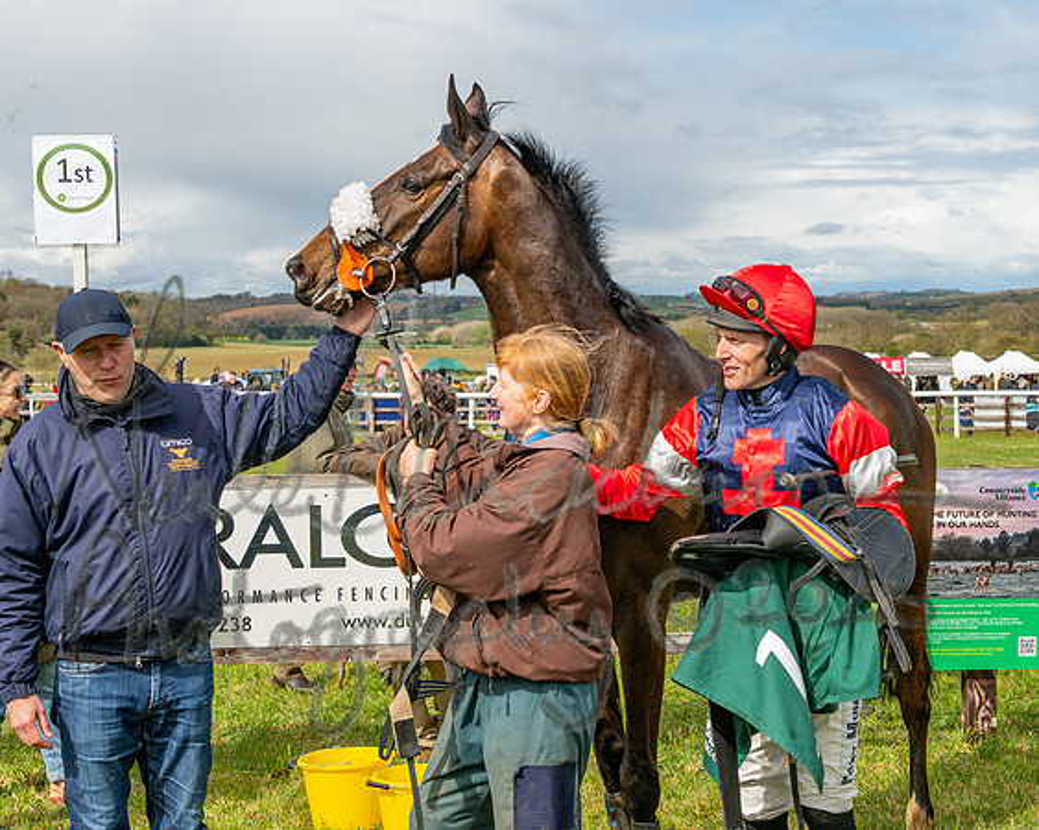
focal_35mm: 59
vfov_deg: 26.0
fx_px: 1801
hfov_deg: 32.1
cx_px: 586
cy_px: 415
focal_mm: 35
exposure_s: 1/2000
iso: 400
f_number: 4.5
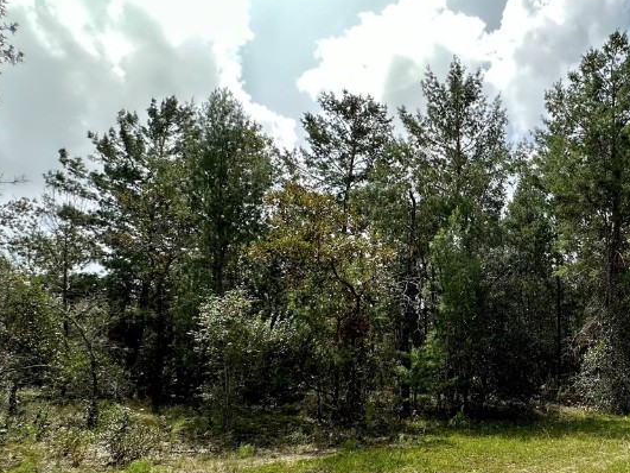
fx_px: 491
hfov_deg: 59.9
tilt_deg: +8.3
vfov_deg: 50.9
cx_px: 508
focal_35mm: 27
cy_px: 291
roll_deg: +0.4
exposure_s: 1/1024
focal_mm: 2.22
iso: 40
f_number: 2.2
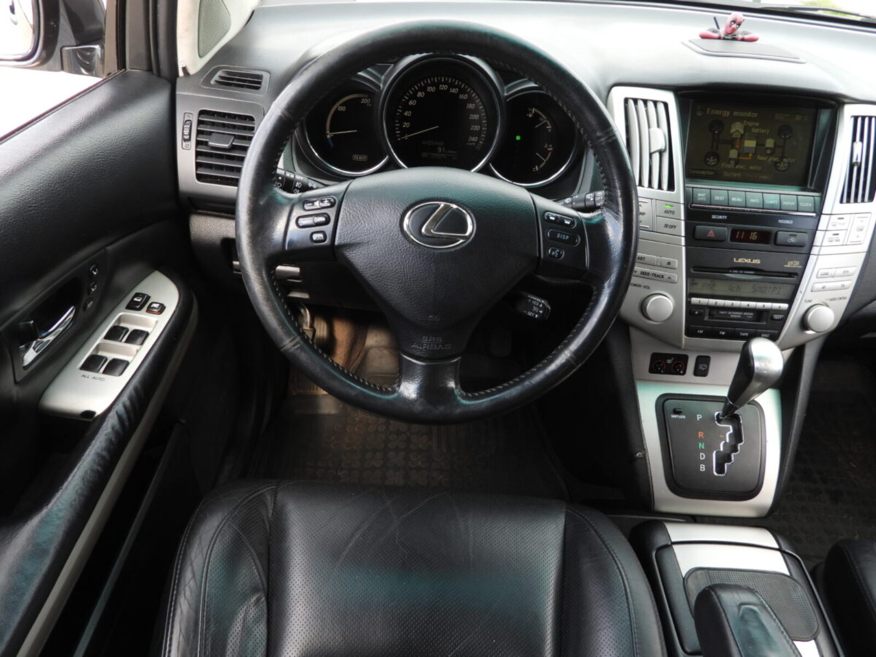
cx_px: 438
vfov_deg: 56.8
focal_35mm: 24
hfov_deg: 71.6
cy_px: 328
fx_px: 607
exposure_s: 1/125
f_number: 2.8
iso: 100
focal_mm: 4.3
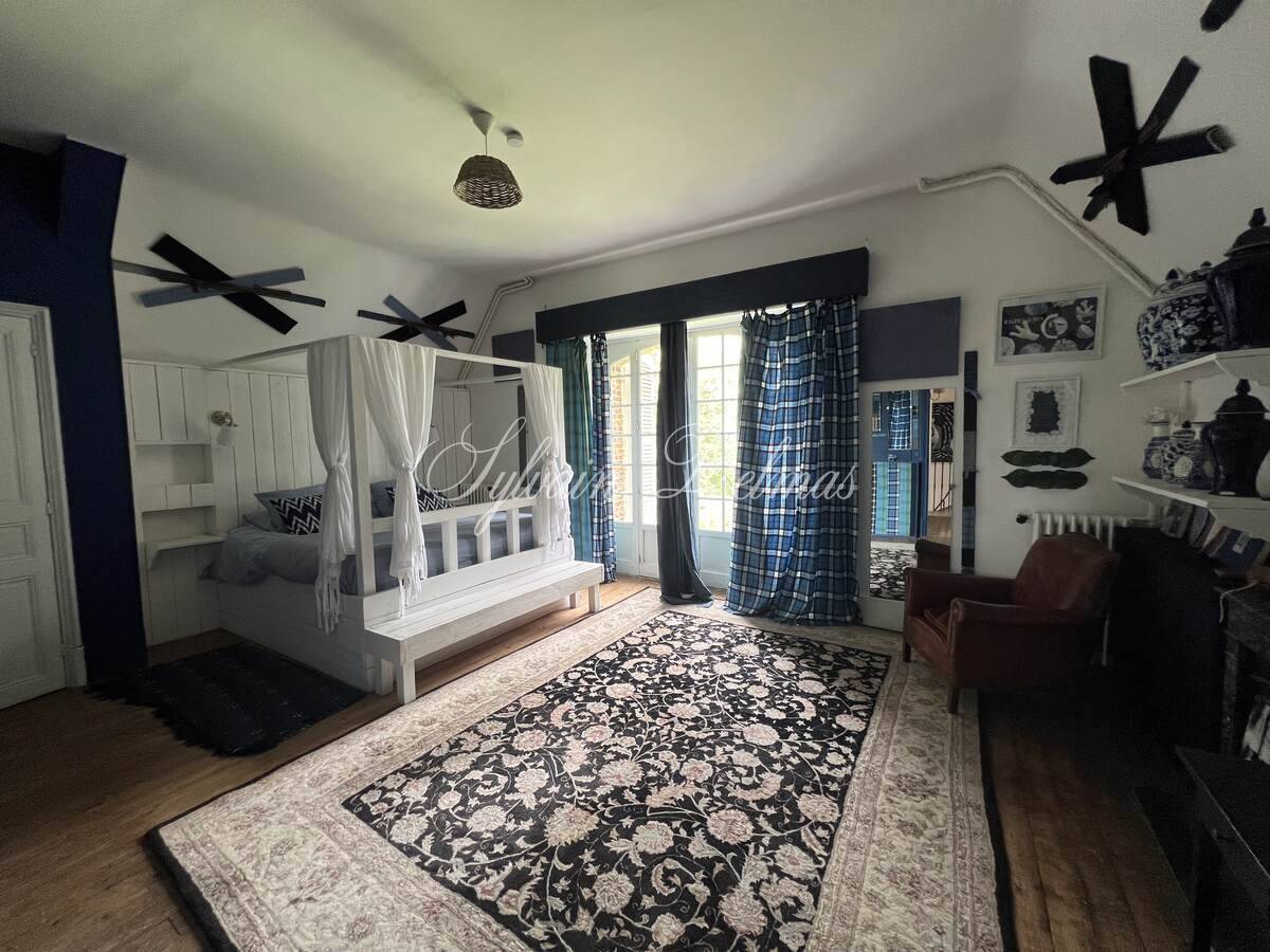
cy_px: 476
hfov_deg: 106.2
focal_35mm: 13
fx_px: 477
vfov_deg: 89.9
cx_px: 635
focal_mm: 1.57
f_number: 1.8
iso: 200
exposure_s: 1/99
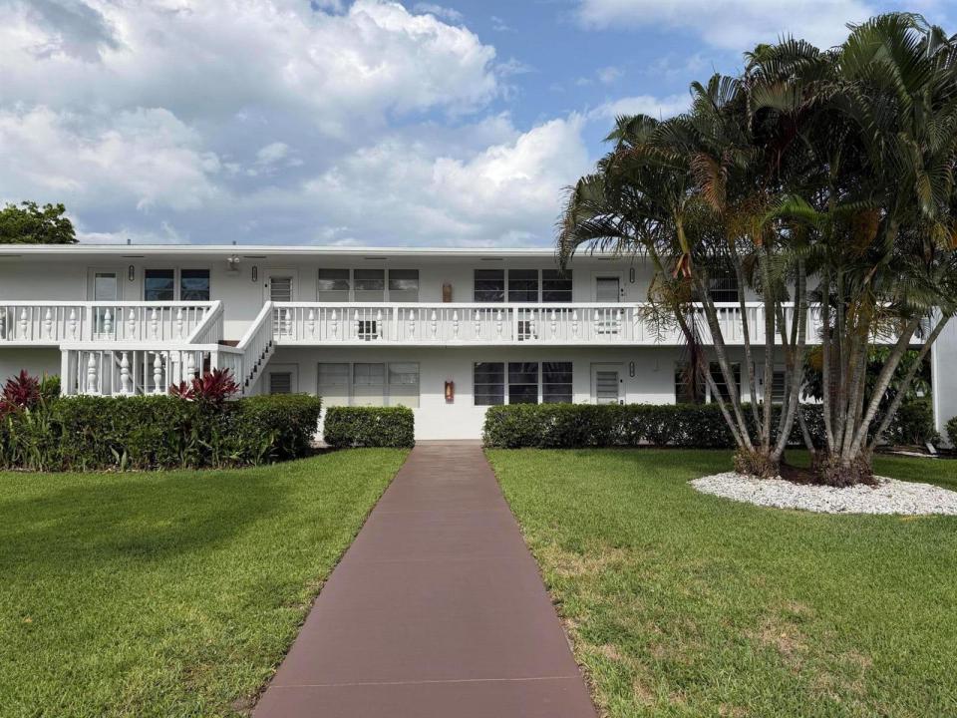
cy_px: 359
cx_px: 478
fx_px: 664
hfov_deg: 71.6
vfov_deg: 56.8
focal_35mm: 24
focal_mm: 6.76
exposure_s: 1/5714
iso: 80
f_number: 1.78
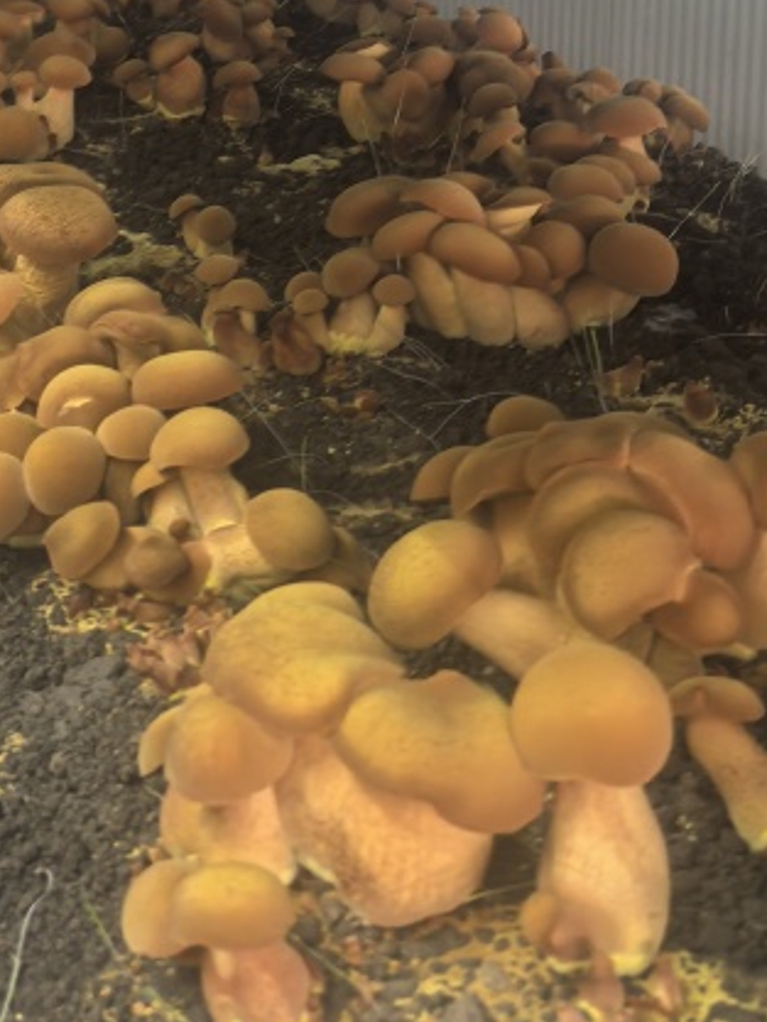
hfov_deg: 21.3
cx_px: 297
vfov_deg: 26.5
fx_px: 2037
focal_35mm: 69
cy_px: -28
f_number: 1.4
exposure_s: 1/50
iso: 160
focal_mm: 6.98
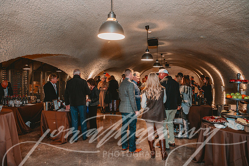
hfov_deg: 73.8
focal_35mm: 24
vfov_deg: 53.1
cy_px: 83
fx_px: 166
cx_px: 124
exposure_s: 1/60
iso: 3200
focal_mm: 24
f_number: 3.5
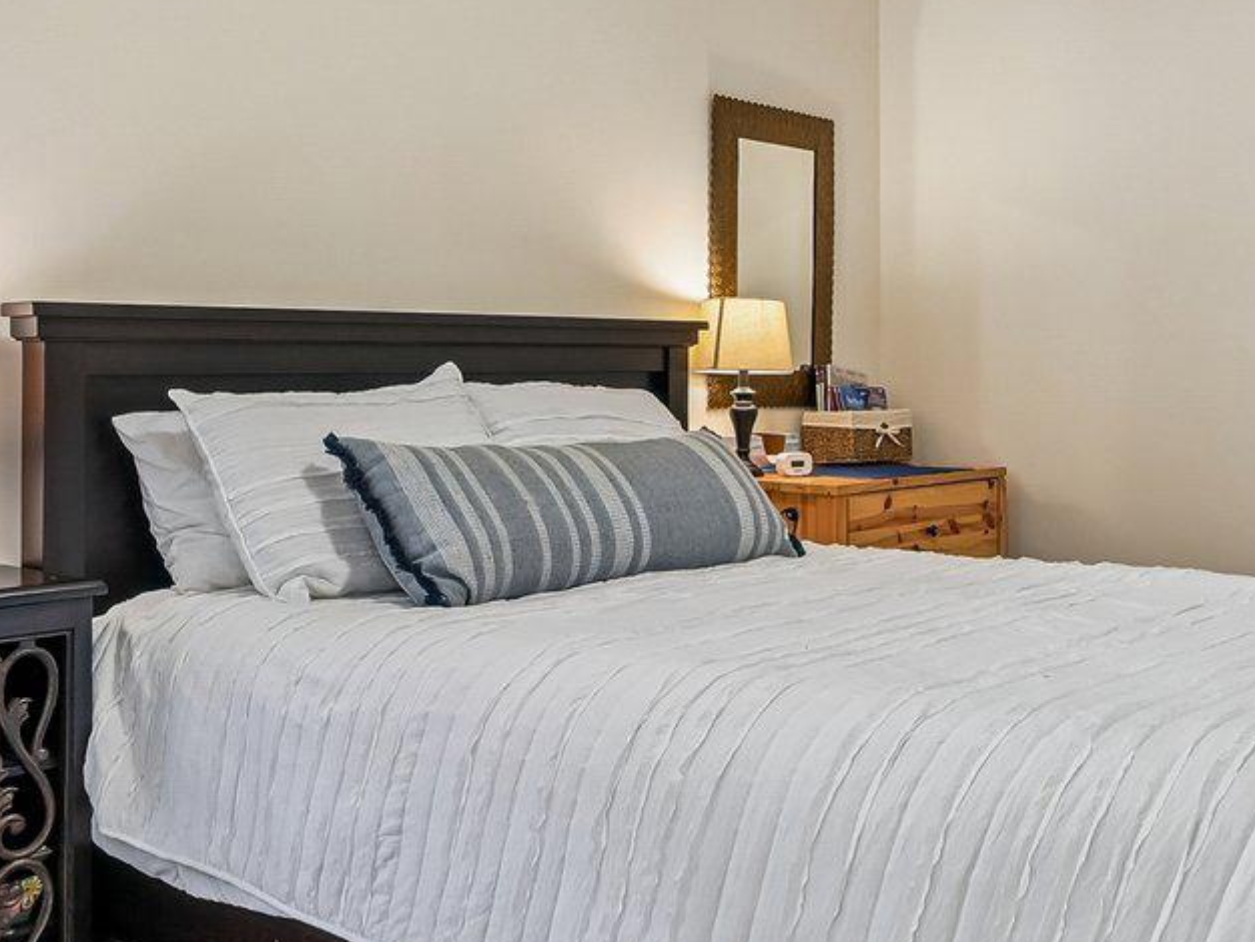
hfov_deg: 42.9
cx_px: 688
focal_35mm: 44
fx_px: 1596
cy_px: 350
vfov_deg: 32.7
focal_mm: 14
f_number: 8
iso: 400
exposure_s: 1/15
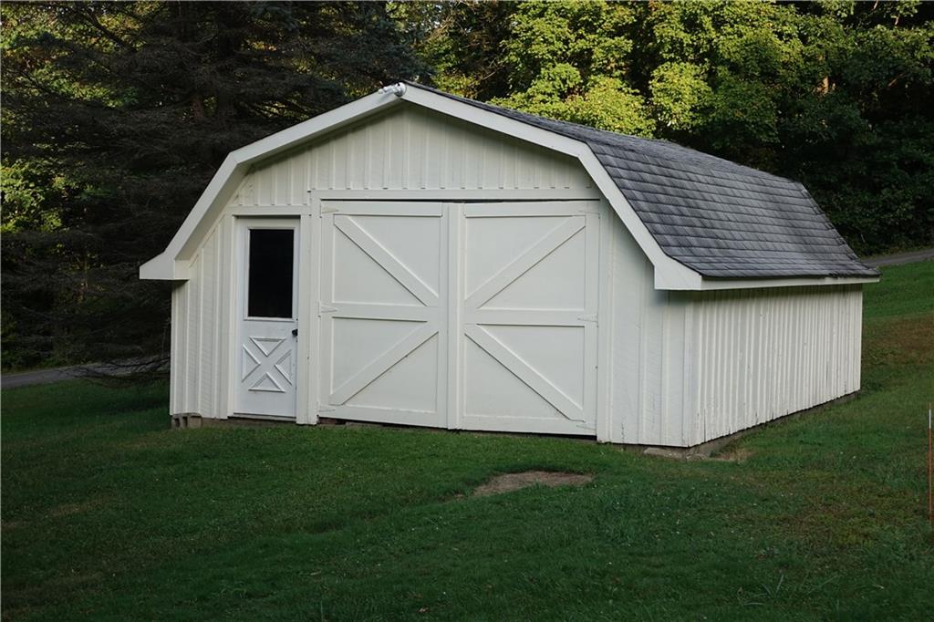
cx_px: 467
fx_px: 1582
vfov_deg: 22.2
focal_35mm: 61
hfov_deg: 32.9
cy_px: 311
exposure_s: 1/320
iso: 100
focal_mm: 22.4
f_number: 2.8
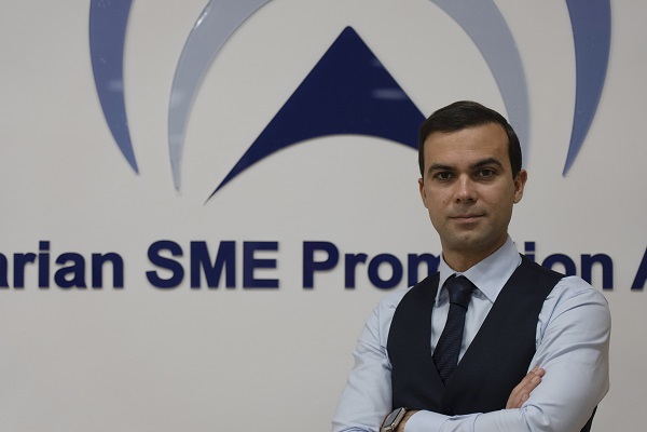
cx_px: 324
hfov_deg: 19.5
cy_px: 216
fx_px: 1887
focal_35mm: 105
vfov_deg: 13.0
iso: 1000
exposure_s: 1/200
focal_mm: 105
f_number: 4
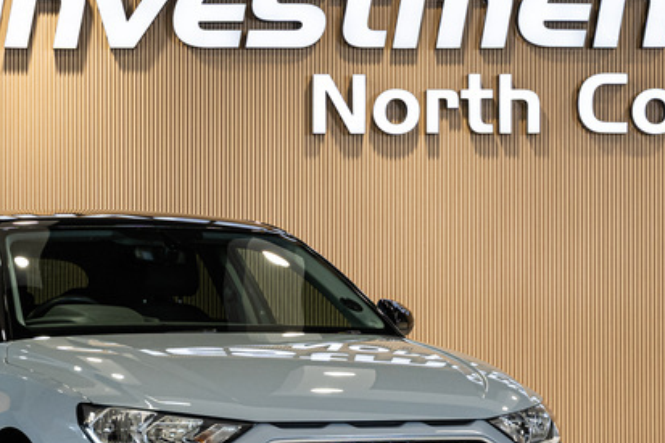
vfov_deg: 11.0
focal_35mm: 124
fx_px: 2290
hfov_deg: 16.5
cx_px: 180
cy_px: 275
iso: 640
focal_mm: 50
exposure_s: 1/160
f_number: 4
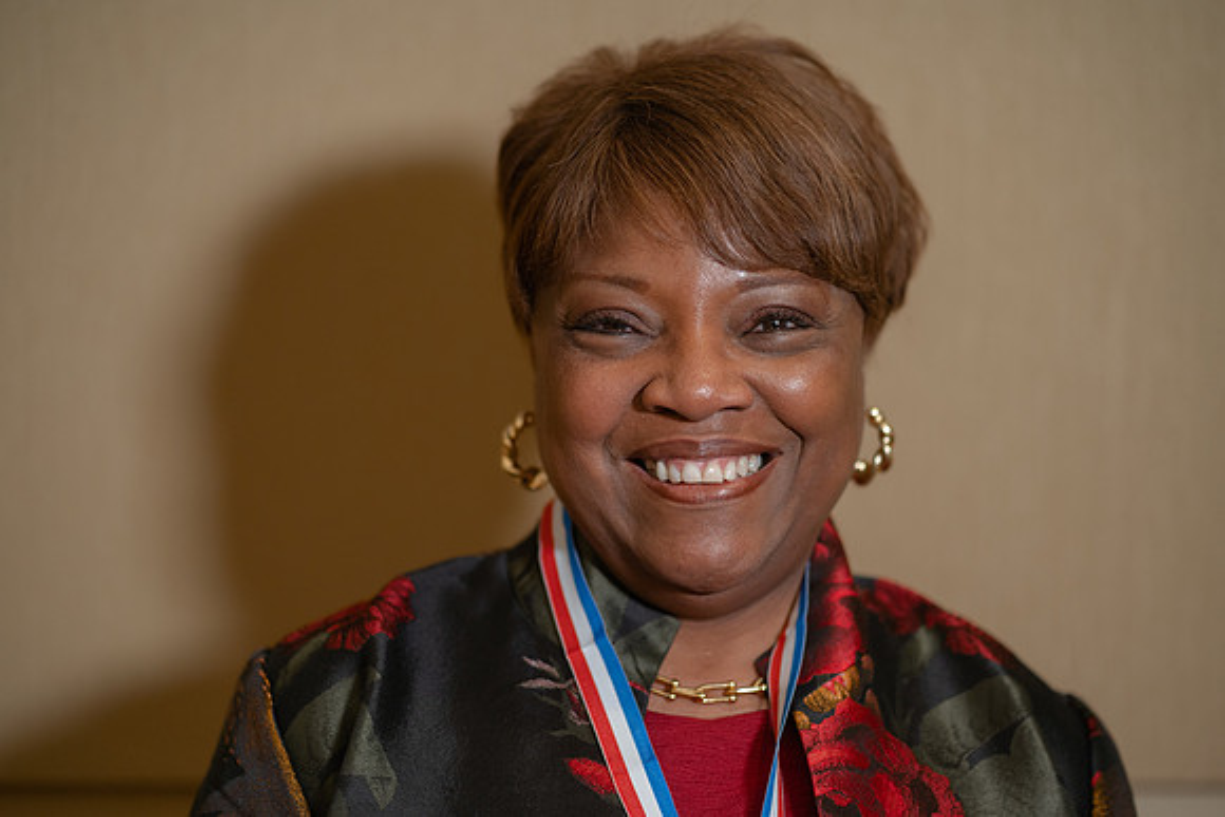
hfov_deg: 23.4
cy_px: 408
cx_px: 612
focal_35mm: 87
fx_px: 2962
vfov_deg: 15.7
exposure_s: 1/250
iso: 500
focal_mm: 85
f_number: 1.8
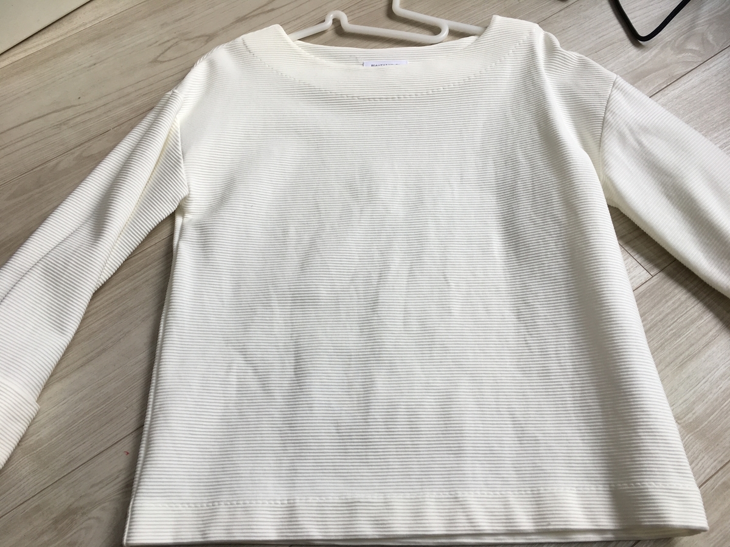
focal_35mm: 29
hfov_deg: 61.7
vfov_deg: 48.2
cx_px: 365
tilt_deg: -62.9
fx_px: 612
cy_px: 274
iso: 32
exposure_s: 1/120
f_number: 2.2
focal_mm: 4.15
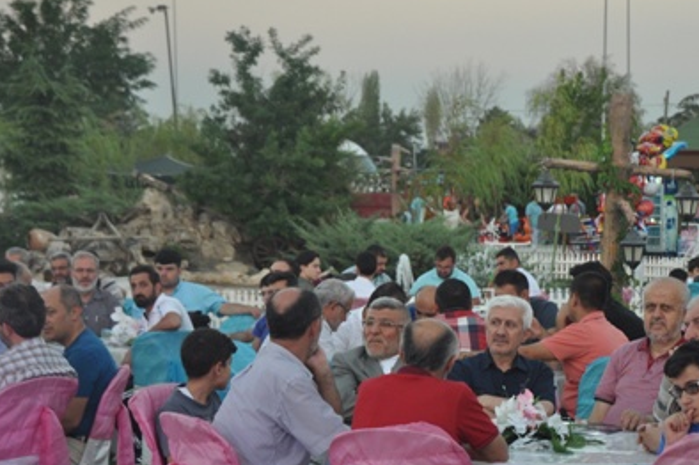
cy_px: 329
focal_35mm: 112
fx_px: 2173
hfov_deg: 18.1
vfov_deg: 12.2
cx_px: 550
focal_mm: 46
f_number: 4.5
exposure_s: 1/60
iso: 400
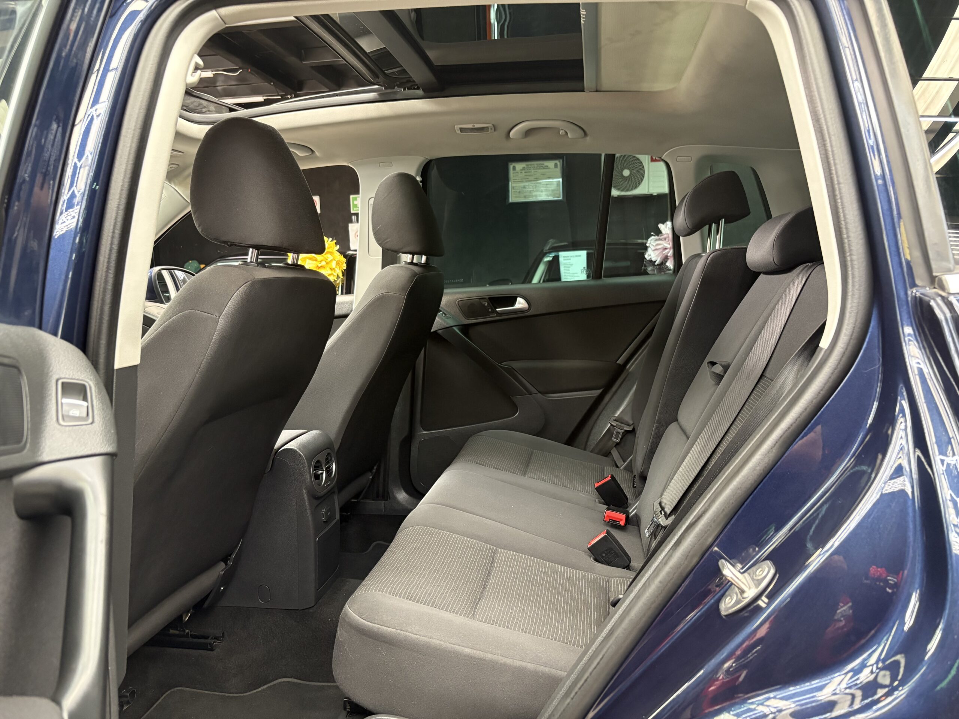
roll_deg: +3.2
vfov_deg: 53.1
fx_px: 720
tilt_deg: -5.9
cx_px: 480
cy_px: 360
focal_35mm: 26
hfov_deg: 67.3
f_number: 1.6
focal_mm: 5.96
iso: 320
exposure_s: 1/60
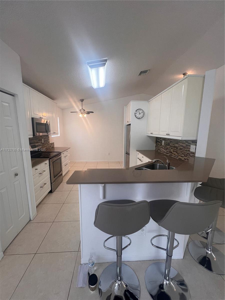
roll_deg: -0.1
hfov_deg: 89.9
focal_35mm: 13
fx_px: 113
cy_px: 150
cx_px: 112
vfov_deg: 106.2
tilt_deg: -8.5
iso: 100
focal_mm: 1.57
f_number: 1.8
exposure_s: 1/120
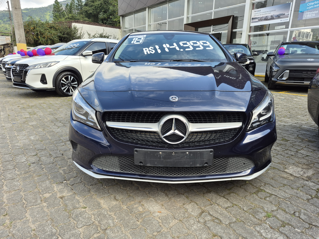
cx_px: 160
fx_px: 212
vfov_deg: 58.9
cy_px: 120
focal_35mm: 23
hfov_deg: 73.9
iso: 25
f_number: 1.8
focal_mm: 5.4
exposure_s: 1/534
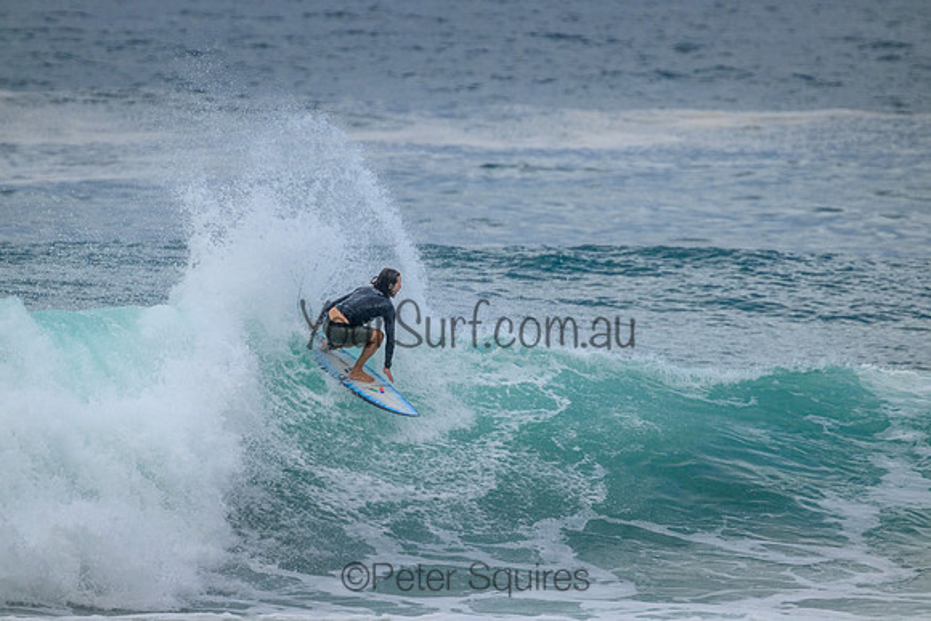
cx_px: 466
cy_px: 310
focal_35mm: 800
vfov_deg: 1.7
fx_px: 20693
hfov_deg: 2.6
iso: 1000
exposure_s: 1/2000
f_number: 11
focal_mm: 800
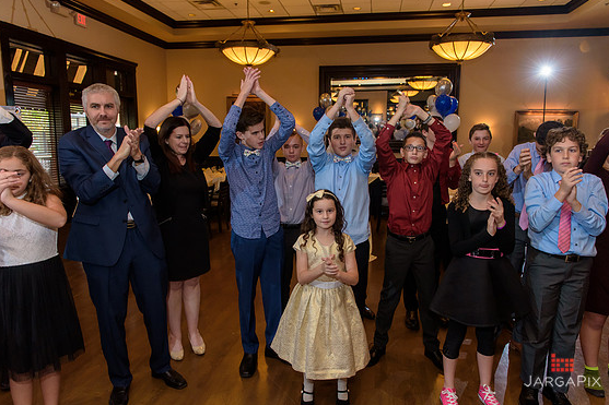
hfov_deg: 71.5
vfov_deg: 51.3
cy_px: 199
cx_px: 312
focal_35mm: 25
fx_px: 423
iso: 1600
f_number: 3.2
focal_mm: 24
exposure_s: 1/125
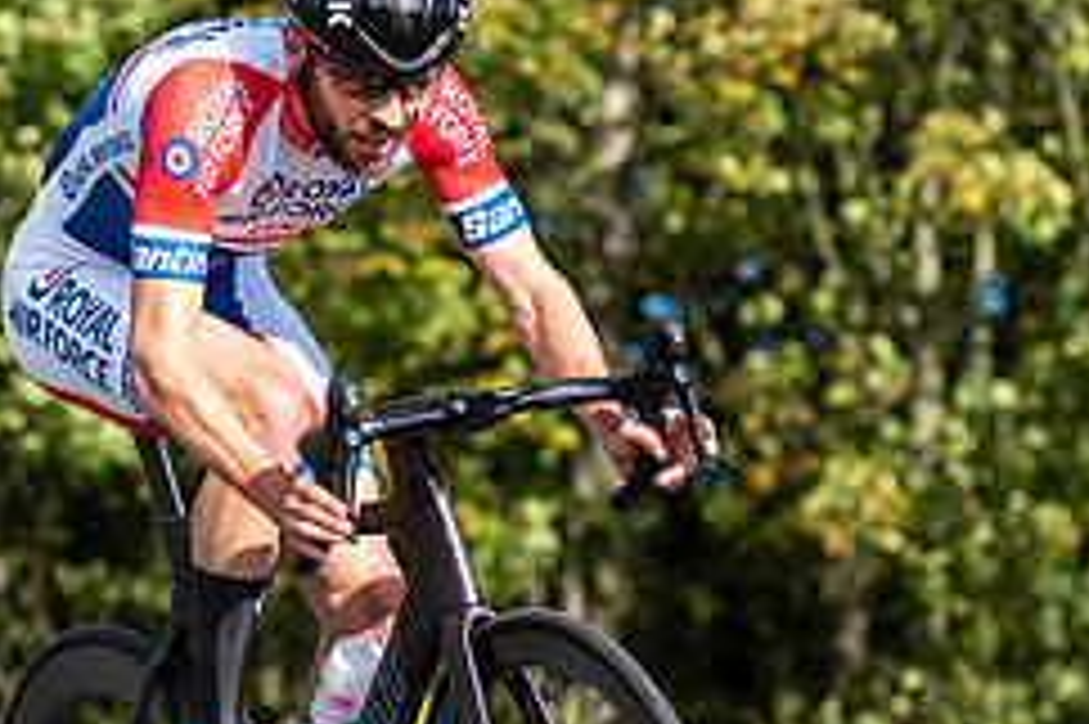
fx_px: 7043
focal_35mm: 233
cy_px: 299
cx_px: 285
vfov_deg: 5.9
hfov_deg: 8.8
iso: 160
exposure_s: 1/2000
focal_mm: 85
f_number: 2.8
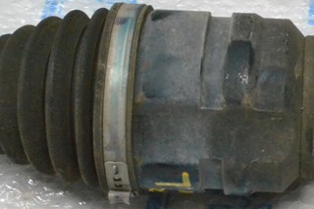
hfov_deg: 16.8
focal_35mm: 120
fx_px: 1046
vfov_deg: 11.4
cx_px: 284
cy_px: 40
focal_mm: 40
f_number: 14
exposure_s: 1/100
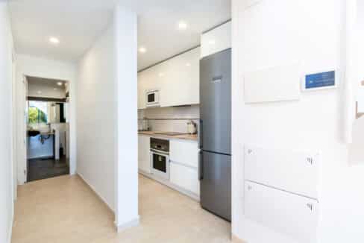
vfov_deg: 77.4
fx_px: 152
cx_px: 182
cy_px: 122
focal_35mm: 15
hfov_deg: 100.4
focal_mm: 10
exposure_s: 1/30
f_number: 9
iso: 200
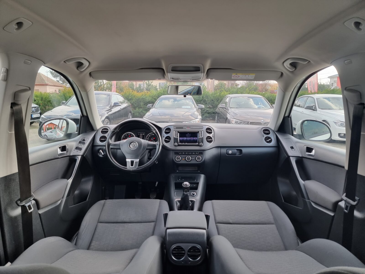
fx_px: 253
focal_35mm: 24
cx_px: 182
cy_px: 137
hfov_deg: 71.6
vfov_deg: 56.8
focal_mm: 6.7
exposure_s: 1/100
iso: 50
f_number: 1.8
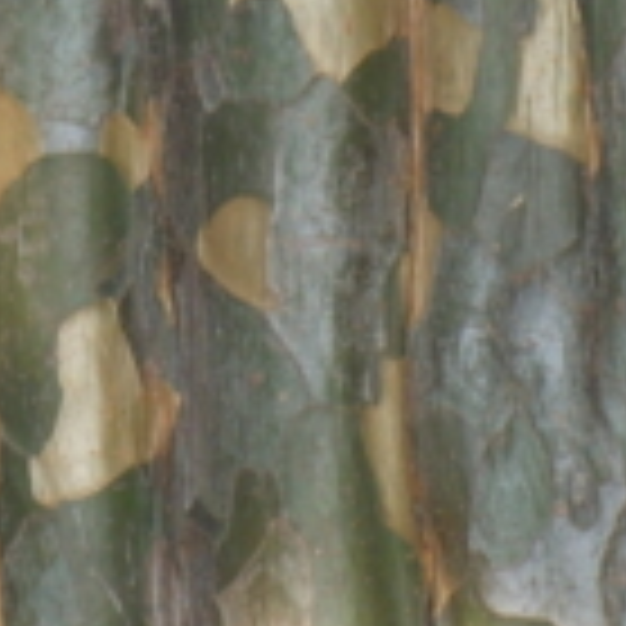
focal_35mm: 334
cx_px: 288
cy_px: -27
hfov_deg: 5.2
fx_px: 6834
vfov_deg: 5.2
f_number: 4.3
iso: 320
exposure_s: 1/60
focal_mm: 23.2
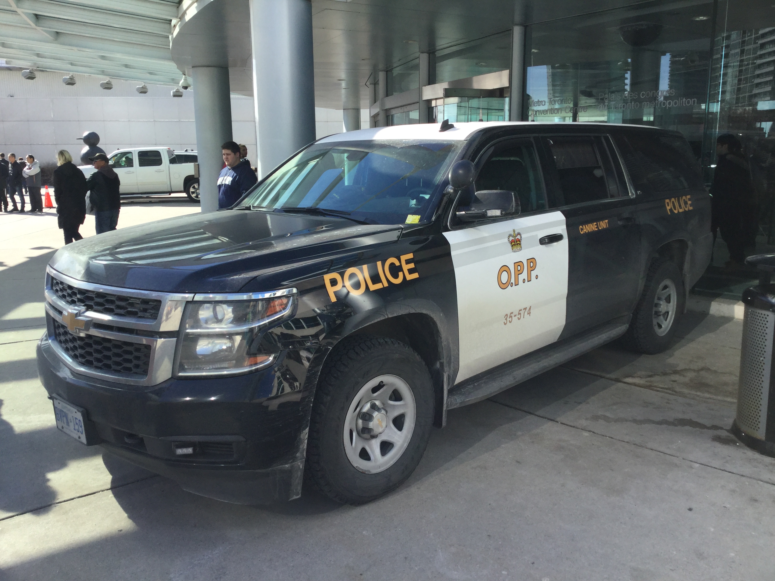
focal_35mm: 31
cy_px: 290
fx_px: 694
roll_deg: -1.2
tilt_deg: -11.7
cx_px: 388
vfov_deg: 45.4
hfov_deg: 58.4
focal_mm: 3.3
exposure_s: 1/566
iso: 25
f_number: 2.4
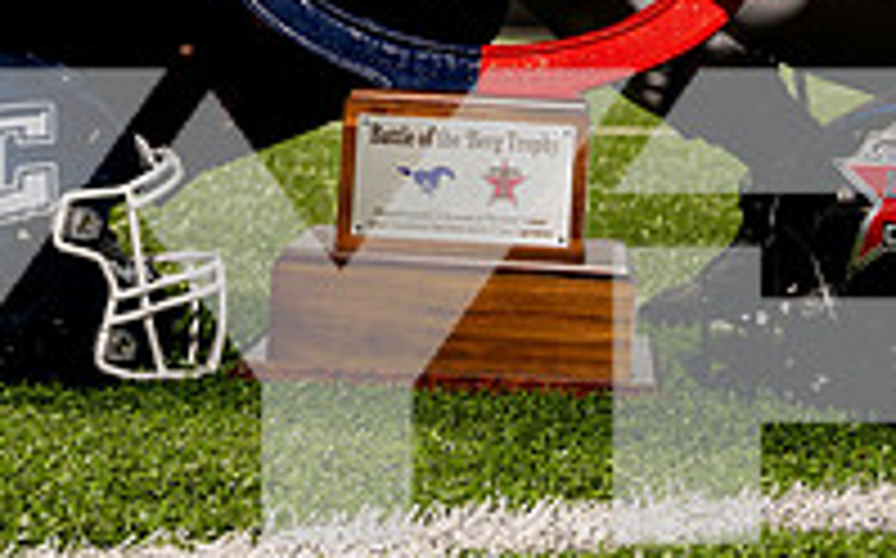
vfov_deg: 11.2
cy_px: -236
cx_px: 540
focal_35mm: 113
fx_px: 2757
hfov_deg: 18.4
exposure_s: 1/1250
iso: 100
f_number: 4.5
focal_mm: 38
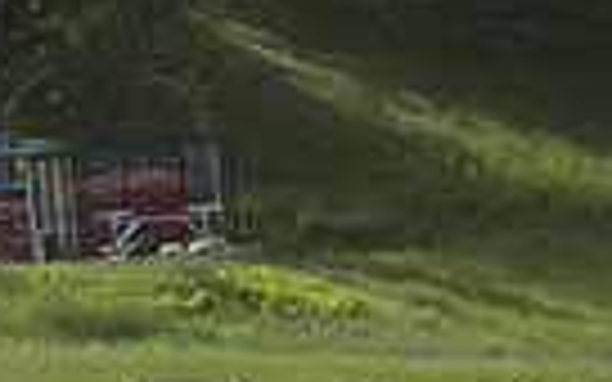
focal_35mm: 867
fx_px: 14461
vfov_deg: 1.5
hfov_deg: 2.4
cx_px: -666
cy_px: 847
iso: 200
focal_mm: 200
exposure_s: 1/1250
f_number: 5.6
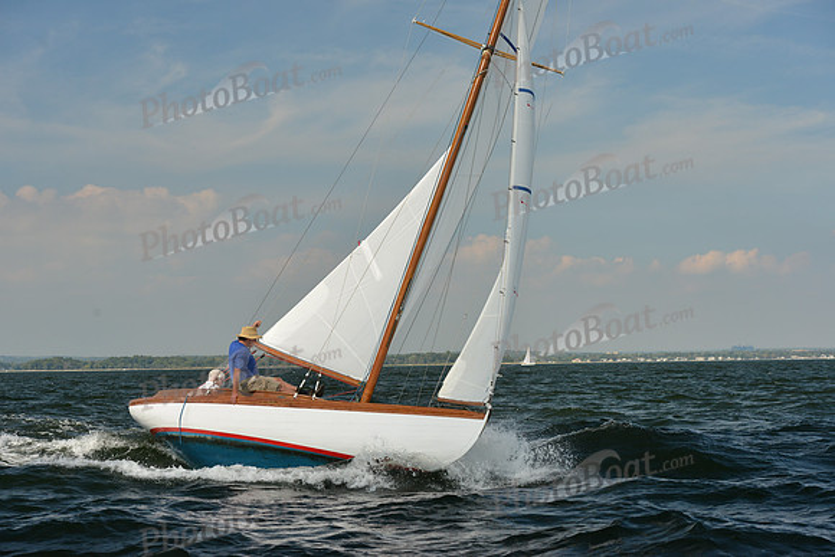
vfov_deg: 19.5
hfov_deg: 28.8
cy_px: 278
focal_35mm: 70
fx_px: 1624
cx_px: 418
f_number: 8
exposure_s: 1/1250
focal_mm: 70
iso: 1000
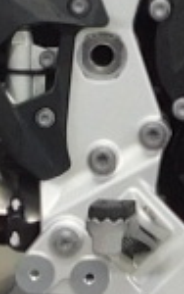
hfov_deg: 3.9
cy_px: -435
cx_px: 247
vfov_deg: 5.9
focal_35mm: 339
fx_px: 2715
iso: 180
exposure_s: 1/30
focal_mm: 5.3
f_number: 3.2
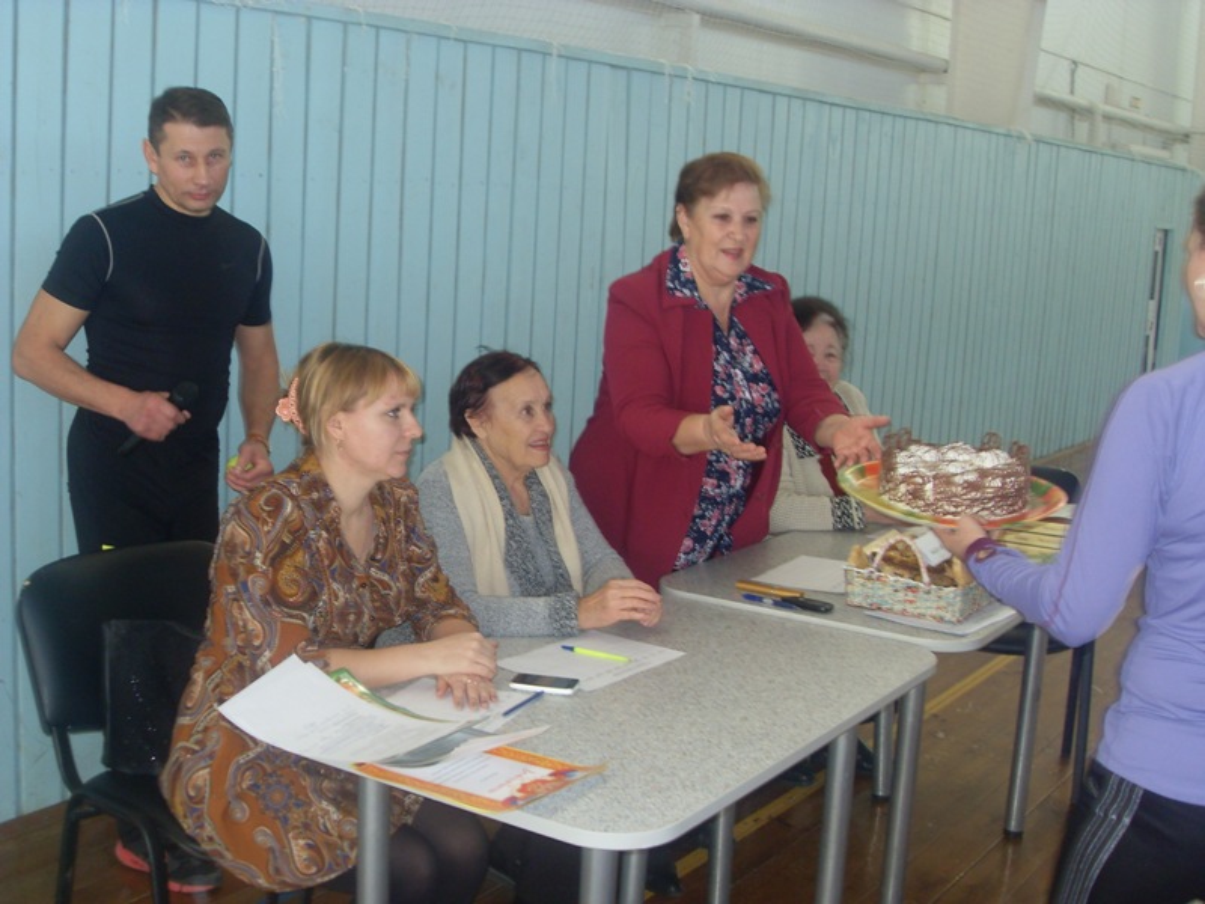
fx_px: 1462
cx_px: 602
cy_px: 452
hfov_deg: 44.8
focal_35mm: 42
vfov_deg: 34.3
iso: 120
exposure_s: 1/45
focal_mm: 7.1
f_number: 3.1
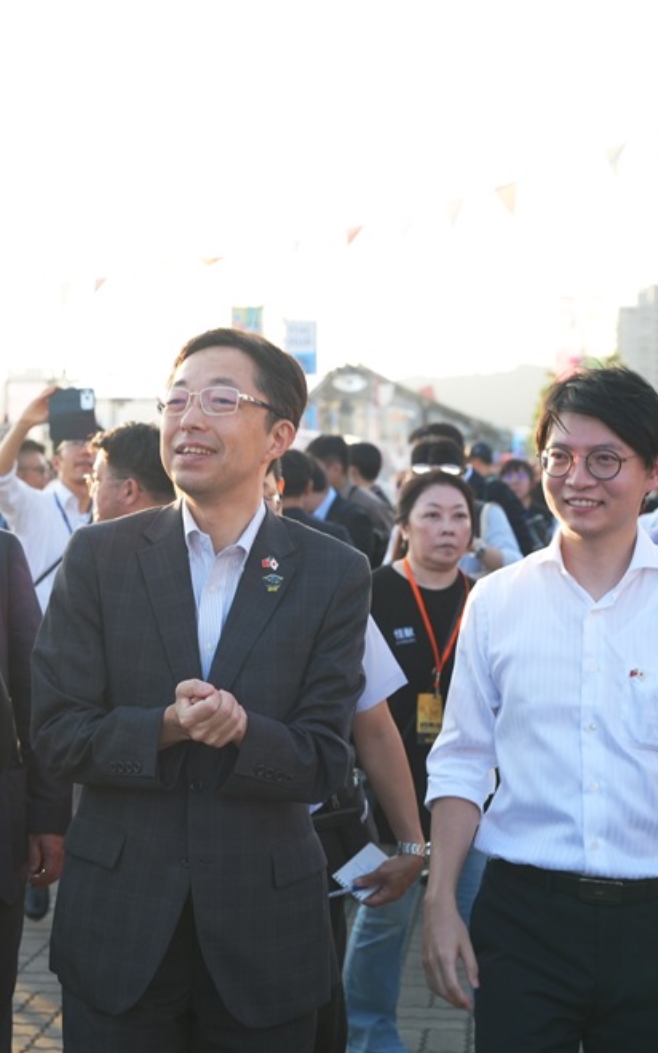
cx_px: 101
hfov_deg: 18.9
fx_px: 1951
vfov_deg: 30.2
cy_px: 523
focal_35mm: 68
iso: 200
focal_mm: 44
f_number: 4
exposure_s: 1/320
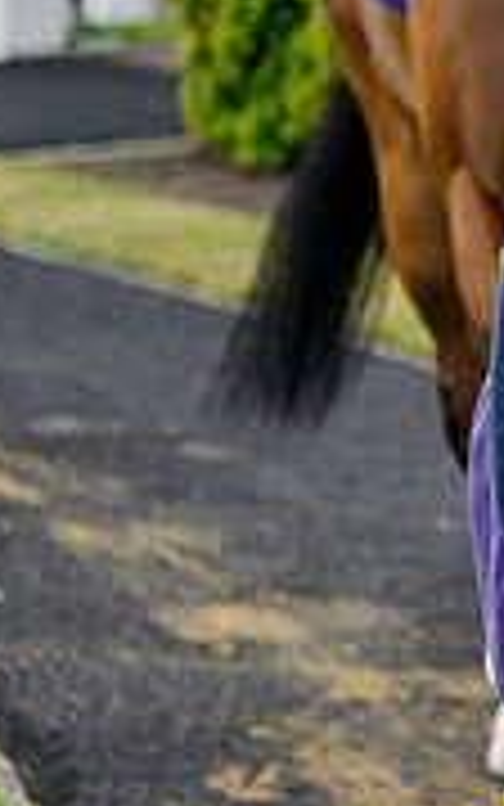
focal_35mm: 758
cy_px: 218
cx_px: 1202
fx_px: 16645
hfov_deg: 1.7
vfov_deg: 2.8
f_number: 5.6
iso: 1000
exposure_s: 1/640
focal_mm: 230
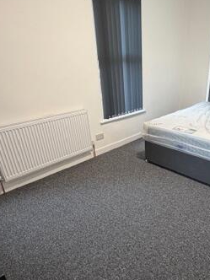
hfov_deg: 49.7
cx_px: 152
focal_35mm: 27
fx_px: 218
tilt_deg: -27.3
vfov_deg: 64.9
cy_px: 163
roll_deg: +0.0
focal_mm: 2.22
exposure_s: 1/50
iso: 250
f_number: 2.2
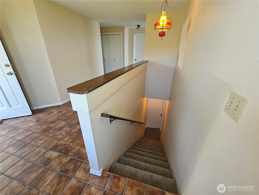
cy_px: 98
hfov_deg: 106.2
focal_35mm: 13
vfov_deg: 89.9
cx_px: 130
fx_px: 97
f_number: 2.2
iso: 100
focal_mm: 2.2
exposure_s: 1/60
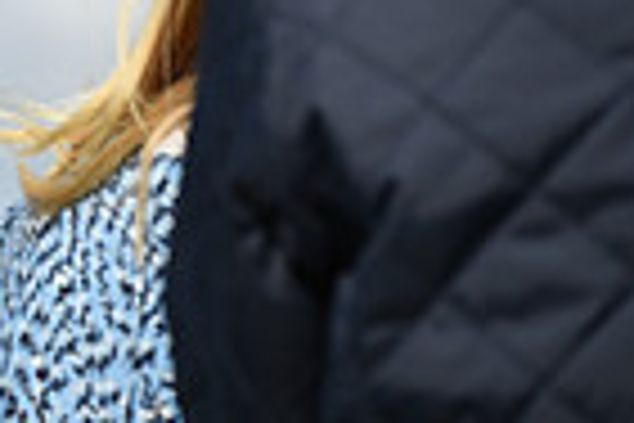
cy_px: -400
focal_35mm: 639
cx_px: -621
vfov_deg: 2.1
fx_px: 11253
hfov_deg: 3.2
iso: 180
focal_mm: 155
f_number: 5.6
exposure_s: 1/1600
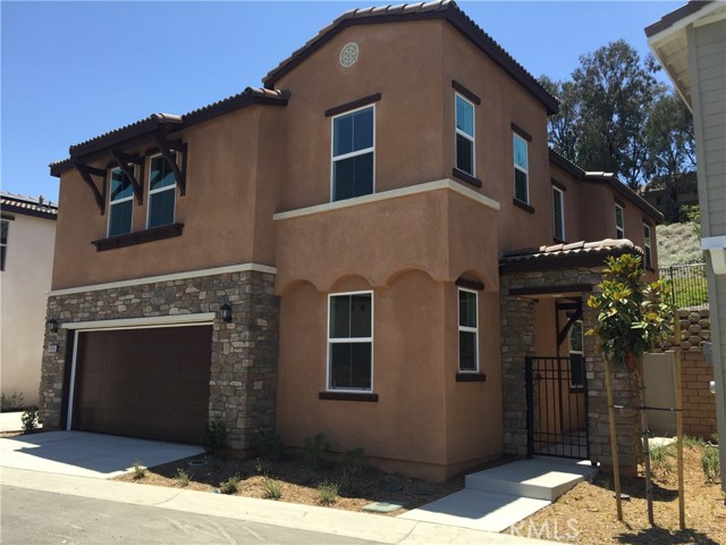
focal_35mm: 29
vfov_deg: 48.2
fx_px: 608
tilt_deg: +9.0
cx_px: 363
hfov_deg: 61.7
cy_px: 272
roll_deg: -1.0
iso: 32
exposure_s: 1/1276
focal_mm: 4.15
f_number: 2.2
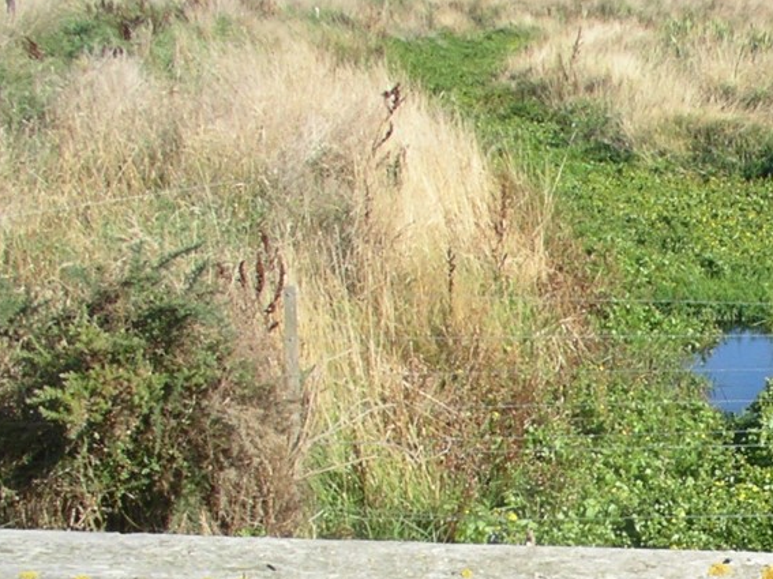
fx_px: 2099
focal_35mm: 94
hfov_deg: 20.1
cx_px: 822
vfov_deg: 15.3
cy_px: 647
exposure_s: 1/125
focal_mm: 5.7
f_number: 6.9
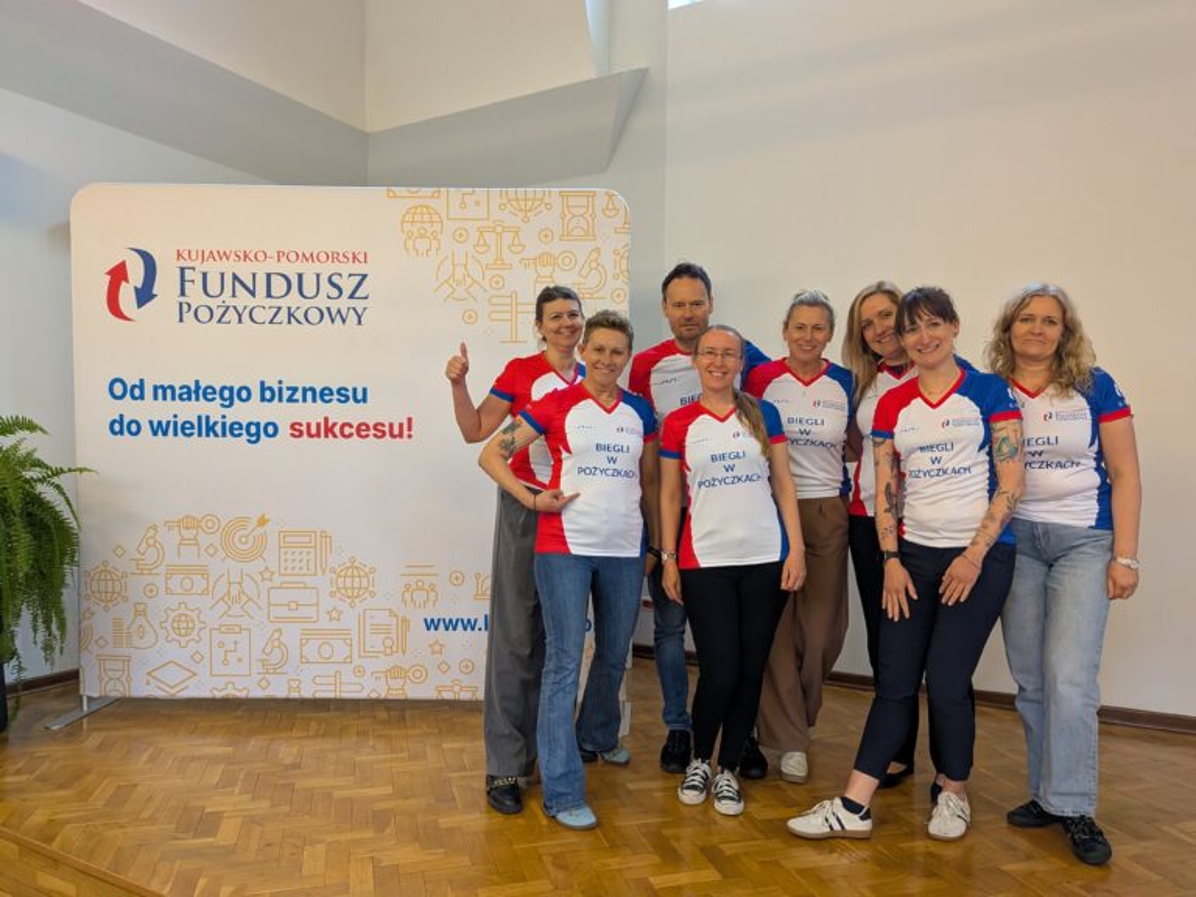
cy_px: 448
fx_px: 829
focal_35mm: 24
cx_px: 598
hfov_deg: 71.6
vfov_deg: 56.8
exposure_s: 1/100
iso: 210
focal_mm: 4.53
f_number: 1.7
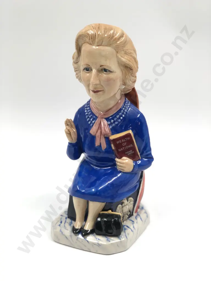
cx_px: 106
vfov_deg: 33.8
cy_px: 140
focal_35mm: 57
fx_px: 463
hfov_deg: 25.7
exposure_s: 1/100
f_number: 2.8
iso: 32
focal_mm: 6.6
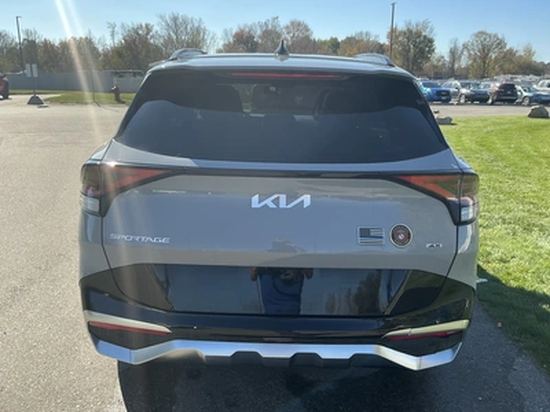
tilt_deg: -12.6
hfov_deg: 63.4
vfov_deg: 49.7
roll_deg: -1.2
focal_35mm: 28
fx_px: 445
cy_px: 206
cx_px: 275
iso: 25
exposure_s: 1/883
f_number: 1.8
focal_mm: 3
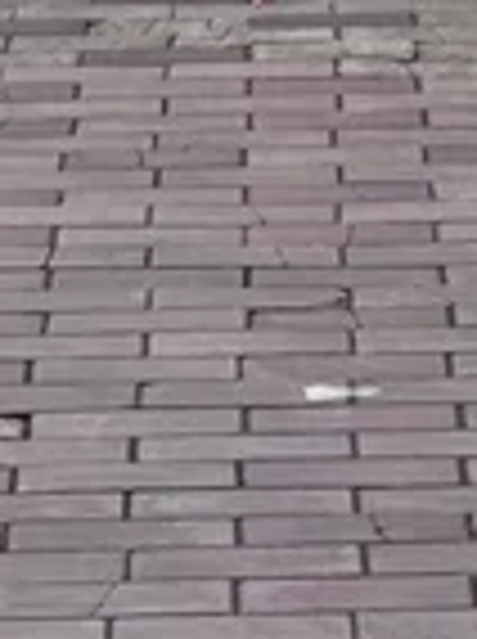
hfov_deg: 5.4
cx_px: 180
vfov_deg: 6.8
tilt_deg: -0.5
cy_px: -1001
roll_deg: +0.4
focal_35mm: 275
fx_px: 5068
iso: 100
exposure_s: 1/95
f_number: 1.78
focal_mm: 6.76
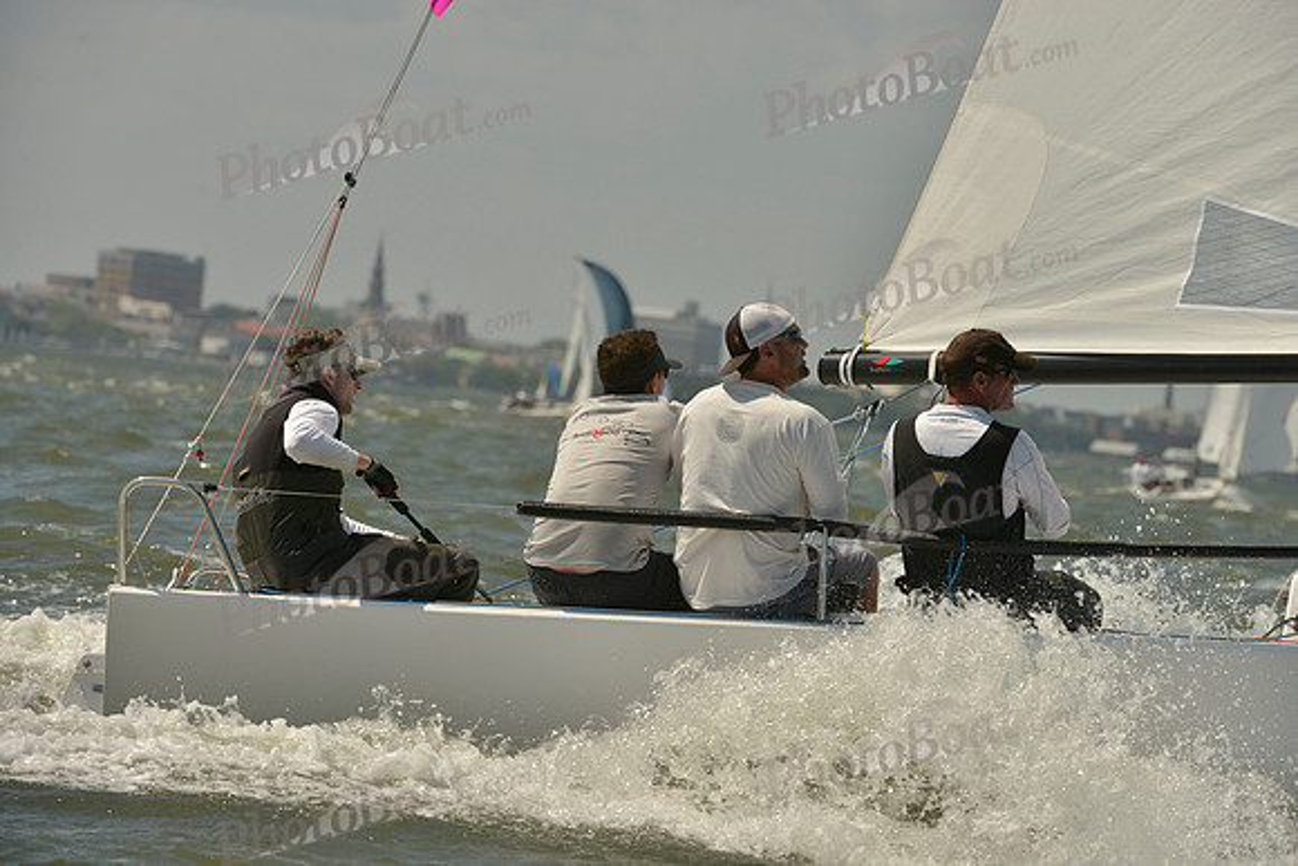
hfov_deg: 8.2
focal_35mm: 250
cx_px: 649
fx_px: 9016
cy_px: 433
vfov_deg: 5.5
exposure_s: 1/1600
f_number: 10
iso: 280
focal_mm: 250
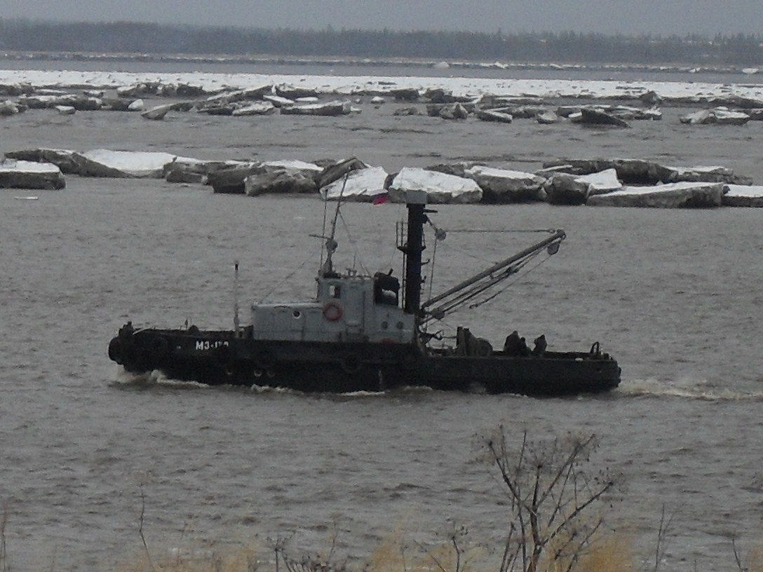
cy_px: 286
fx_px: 2314
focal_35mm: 105
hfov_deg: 18.7
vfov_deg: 14.1
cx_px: 382
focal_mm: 18.9
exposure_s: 1/250
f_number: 5.8
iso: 100
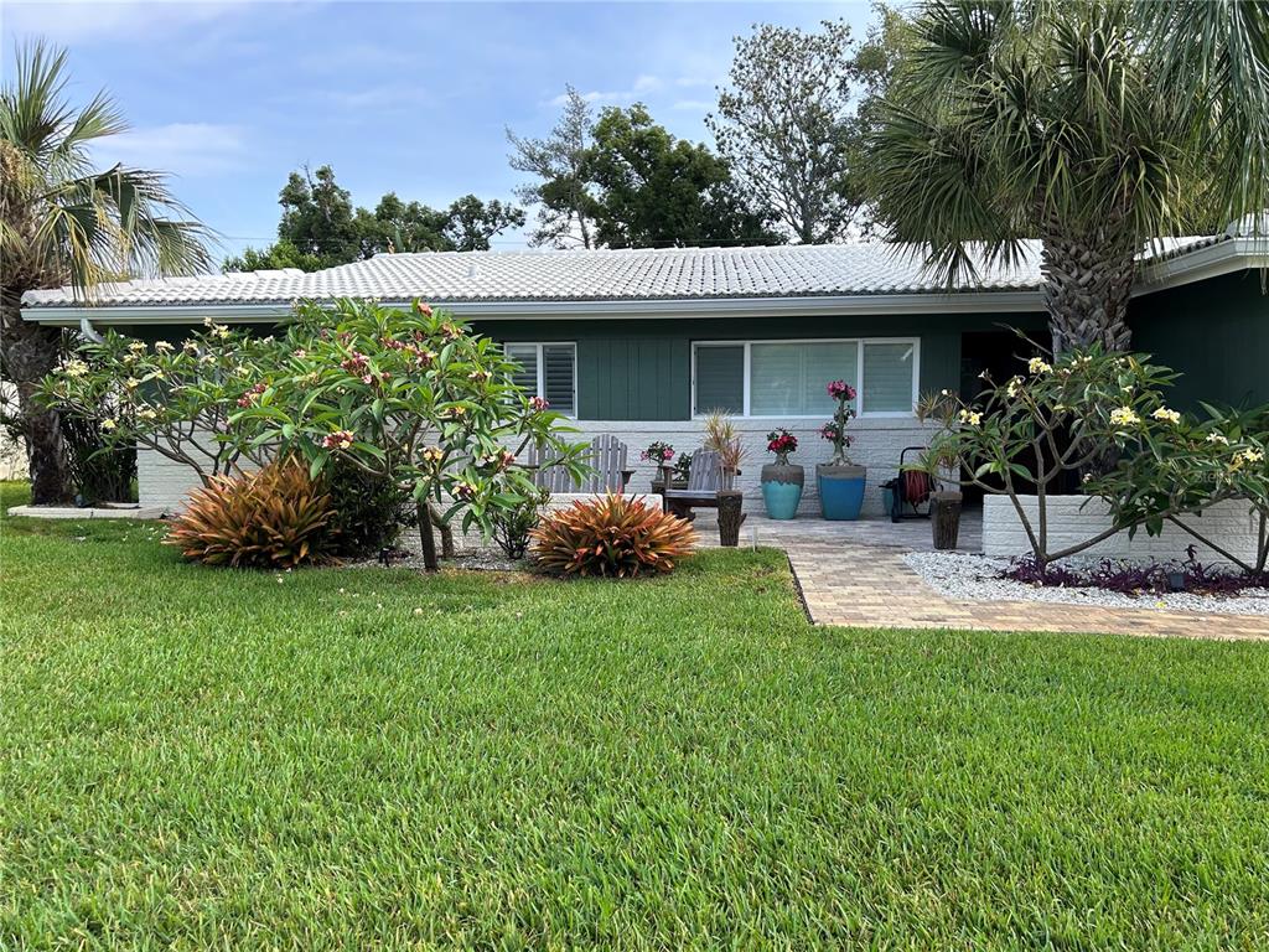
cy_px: 476
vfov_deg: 53.1
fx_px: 953
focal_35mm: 26
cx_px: 634
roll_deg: +0.5
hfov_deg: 67.3
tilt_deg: -4.3
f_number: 1.5
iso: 50
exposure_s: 1/902
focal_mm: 5.7
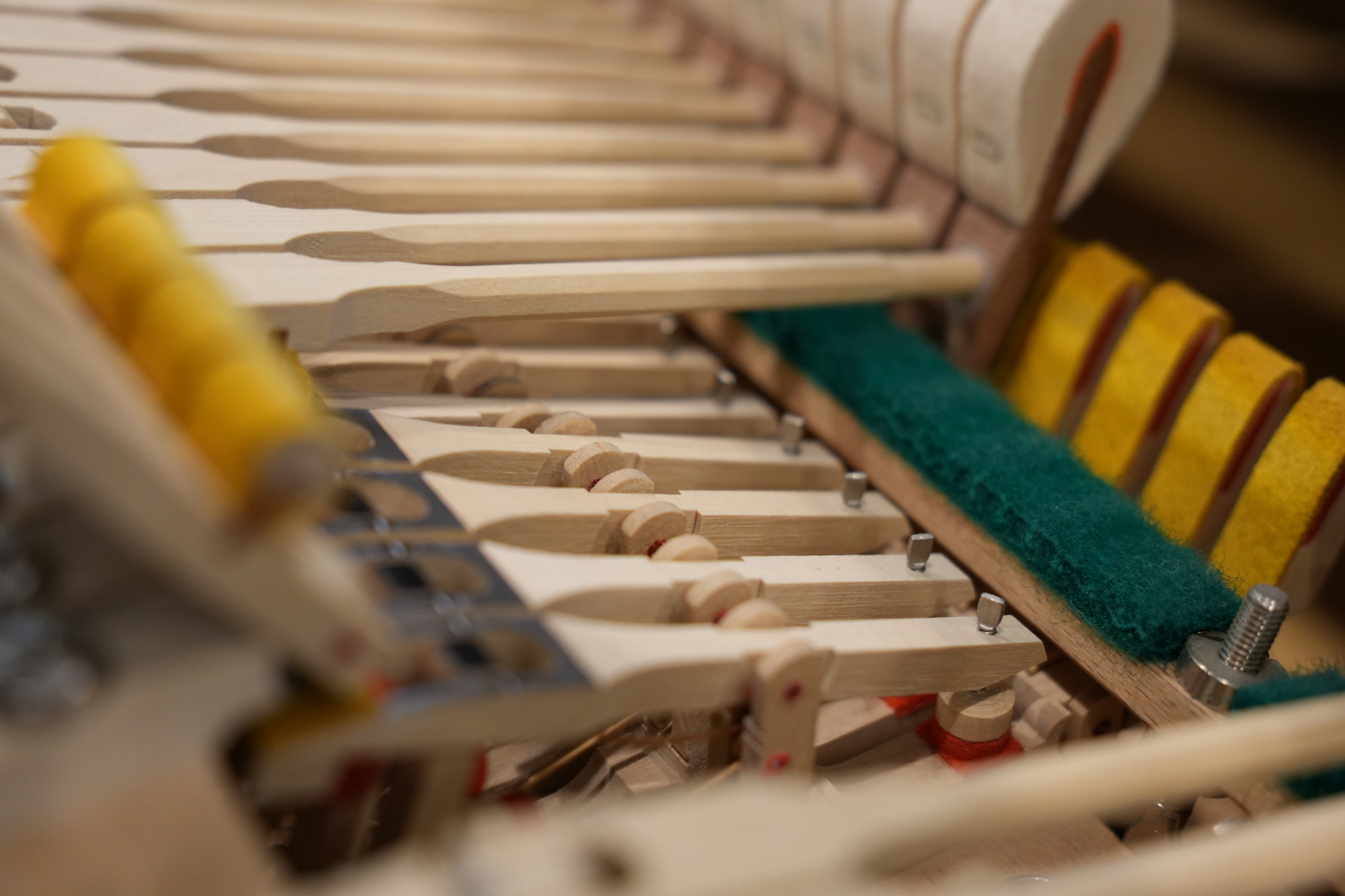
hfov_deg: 38.9
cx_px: 672
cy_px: 448
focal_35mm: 51
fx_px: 1905
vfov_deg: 26.5
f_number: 2.8
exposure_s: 1/60
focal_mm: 34
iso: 1000
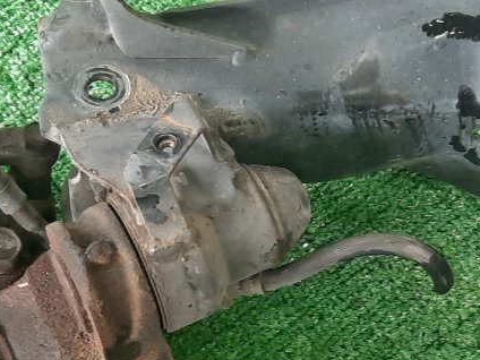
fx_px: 1179
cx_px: 247
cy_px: 303
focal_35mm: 85
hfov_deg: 23.0
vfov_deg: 17.2
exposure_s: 1/50
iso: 228
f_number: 2
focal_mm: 4.6
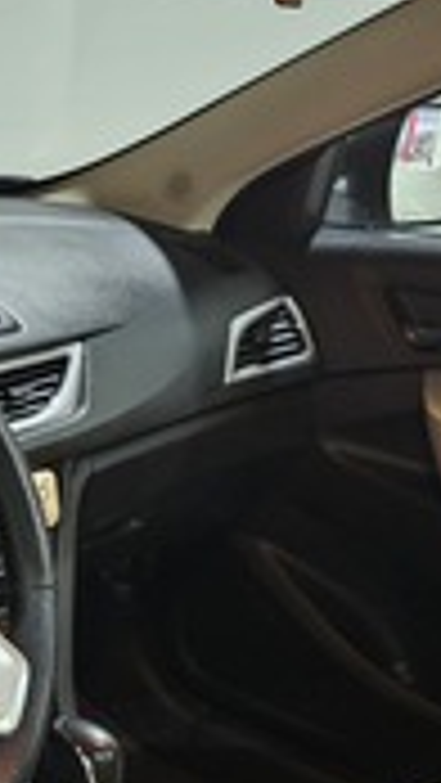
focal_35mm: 66
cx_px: -425
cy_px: 457
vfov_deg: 31.8
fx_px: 1371
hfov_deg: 15.1
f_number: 1.7
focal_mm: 6.3
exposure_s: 1/24
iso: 500
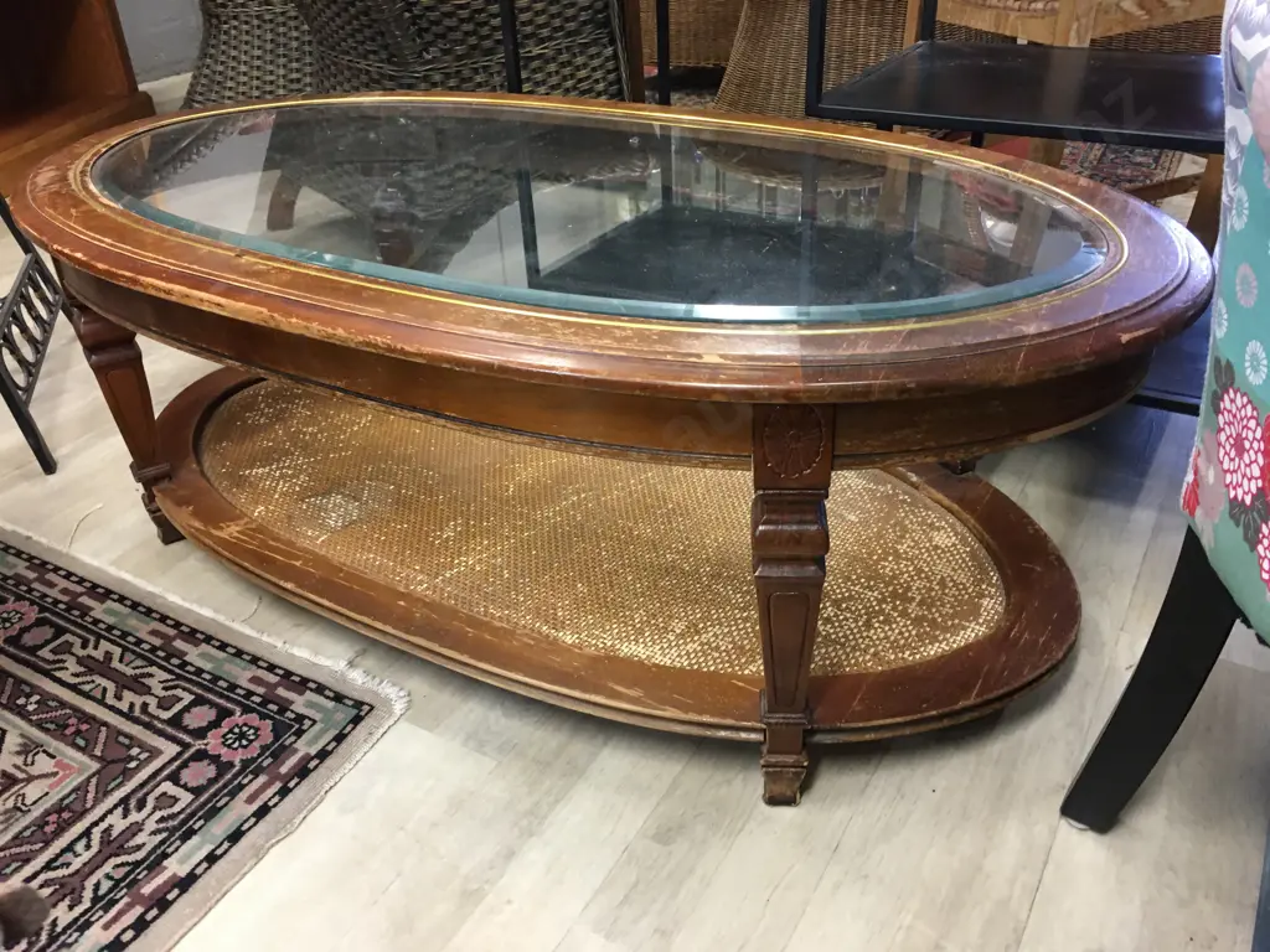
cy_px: 476
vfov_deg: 48.2
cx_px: 635
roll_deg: +3.1
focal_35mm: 29
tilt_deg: -29.8
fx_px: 1064
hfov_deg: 61.7
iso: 80
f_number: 2.2
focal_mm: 4.15
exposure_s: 1/17
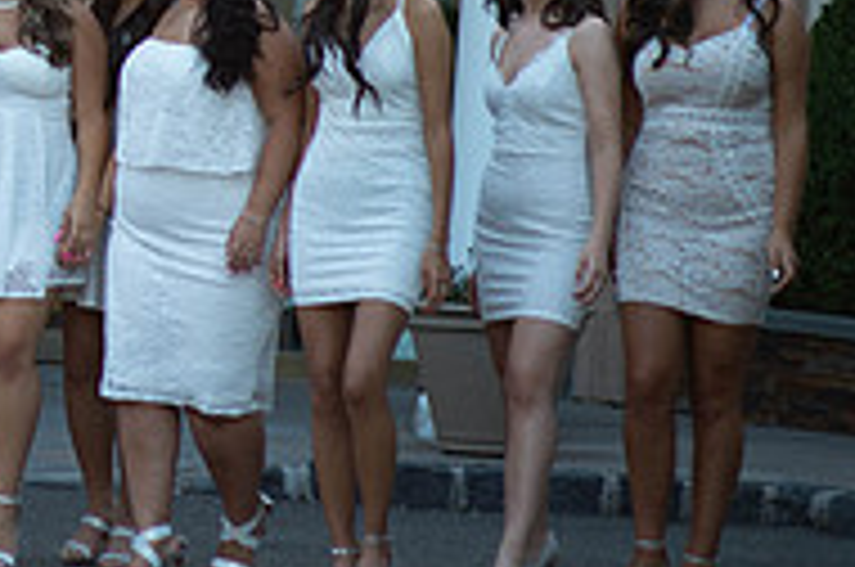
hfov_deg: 7.8
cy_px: -32
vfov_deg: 5.3
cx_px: -315
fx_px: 6165
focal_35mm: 260
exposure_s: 1/1000
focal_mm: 85
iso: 250
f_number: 2
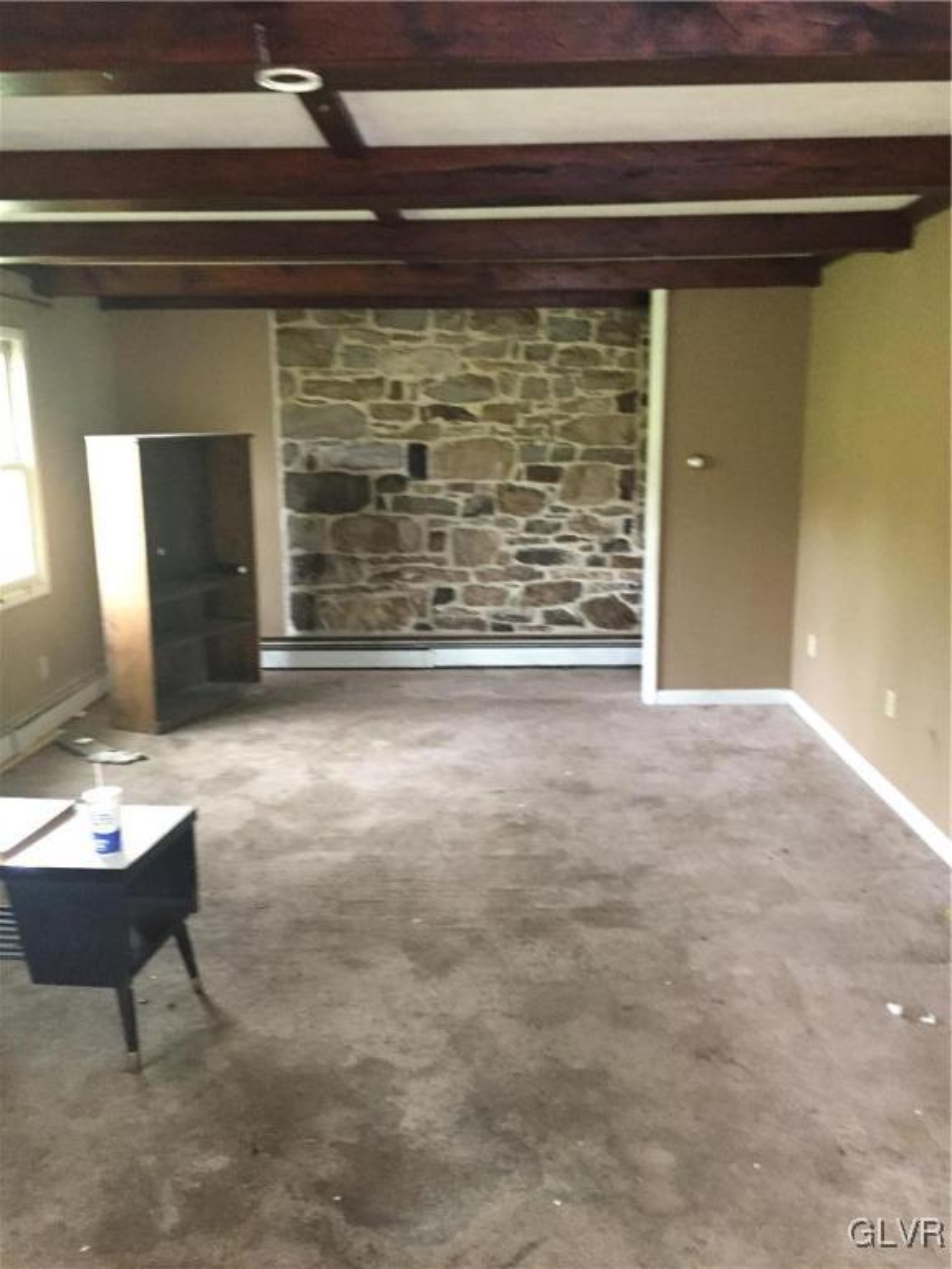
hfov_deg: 48.2
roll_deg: -1.1
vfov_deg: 61.7
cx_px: 476
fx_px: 1063
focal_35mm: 29
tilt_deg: -8.5
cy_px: 634
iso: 250
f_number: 2.2
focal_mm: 4.15
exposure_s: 1/20
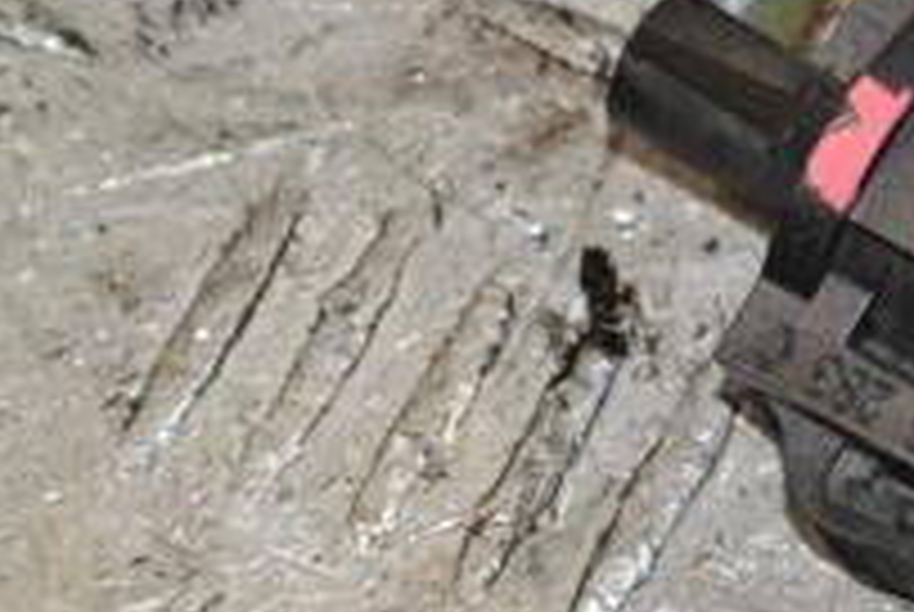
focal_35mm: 407
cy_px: 40
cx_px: 1198
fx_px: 10348
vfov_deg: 3.4
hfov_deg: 5.0
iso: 800
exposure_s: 1/200
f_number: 8
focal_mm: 92
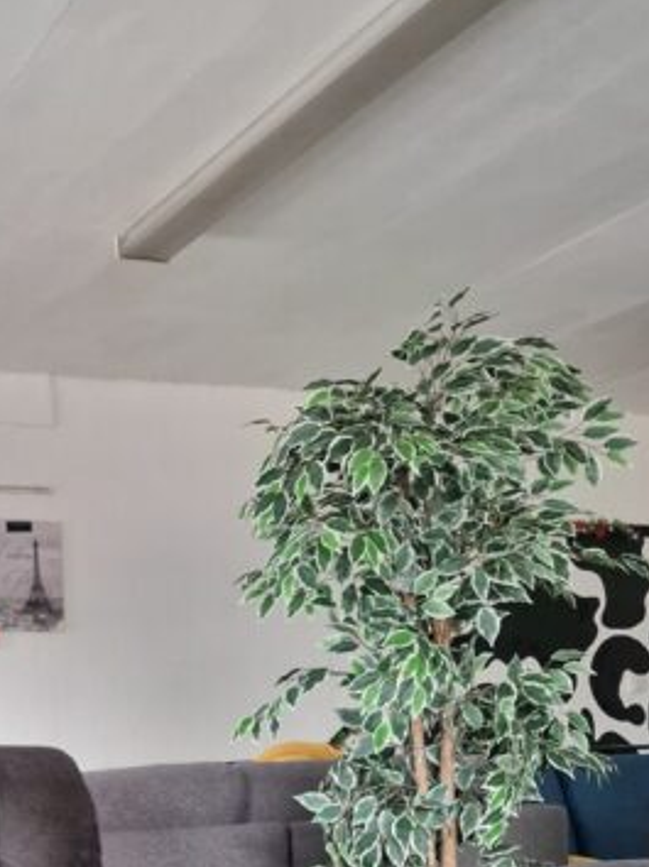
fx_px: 1301
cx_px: -59
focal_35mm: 52
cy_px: 833
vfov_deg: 34.1
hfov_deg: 26.0
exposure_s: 1/100
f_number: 1.8
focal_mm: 6.4
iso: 1000
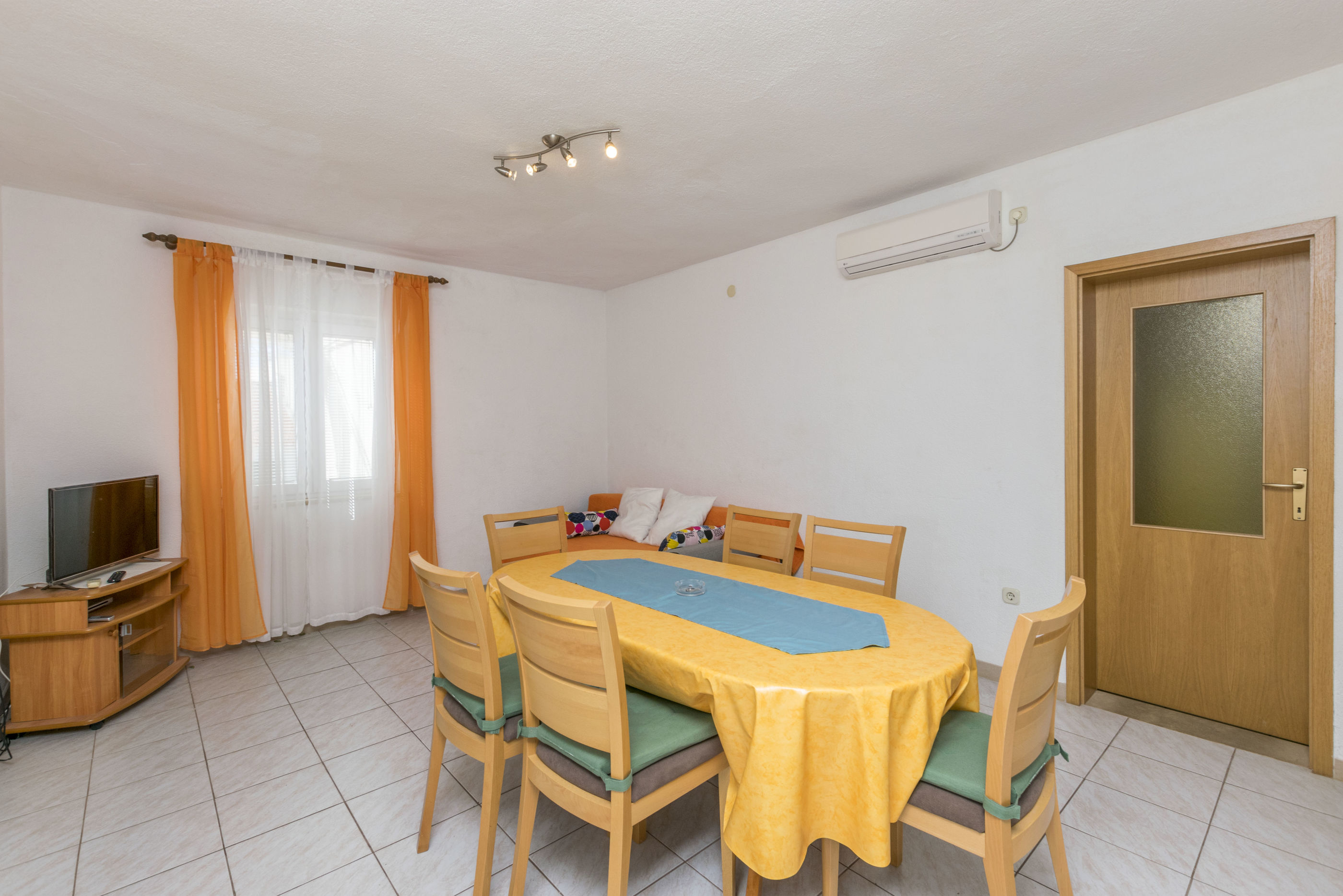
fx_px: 560
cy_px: 448
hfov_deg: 100.4
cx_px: 672
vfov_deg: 77.3
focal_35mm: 15
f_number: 8
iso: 100
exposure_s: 1/160
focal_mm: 10
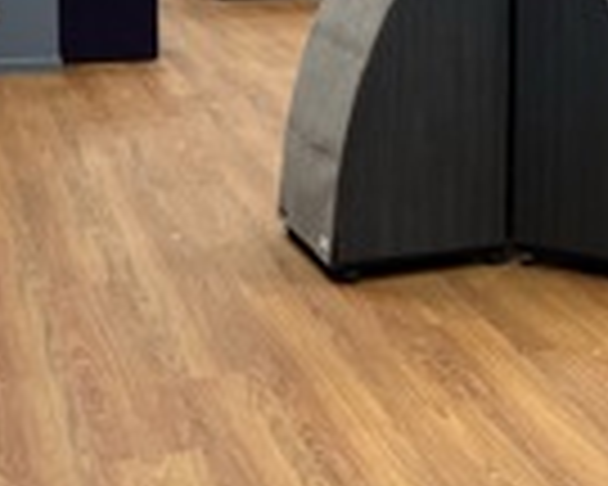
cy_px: 2
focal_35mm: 94
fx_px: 1691
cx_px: 842
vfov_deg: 16.0
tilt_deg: -8.8
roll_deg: -2.7
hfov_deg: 18.6
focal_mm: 5.7
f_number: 1.5
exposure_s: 1/100
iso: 125
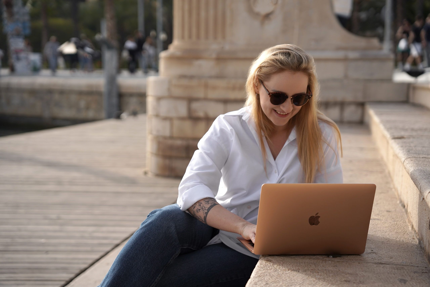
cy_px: 144
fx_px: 836
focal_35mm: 70
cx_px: 215
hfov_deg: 28.8
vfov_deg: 19.5
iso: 250
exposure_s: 1/3200
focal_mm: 70
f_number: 3.5
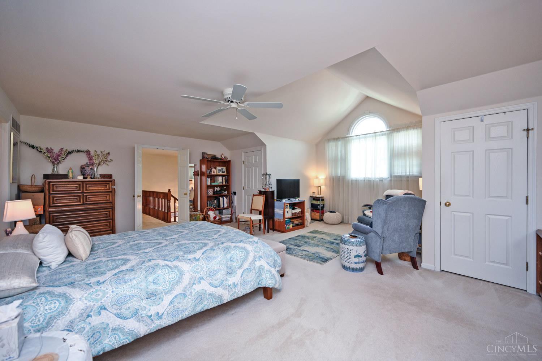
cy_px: 180
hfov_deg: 104.3
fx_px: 211
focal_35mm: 14
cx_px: 271
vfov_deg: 81.2
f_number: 4
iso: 280
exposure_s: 1/60
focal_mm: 14
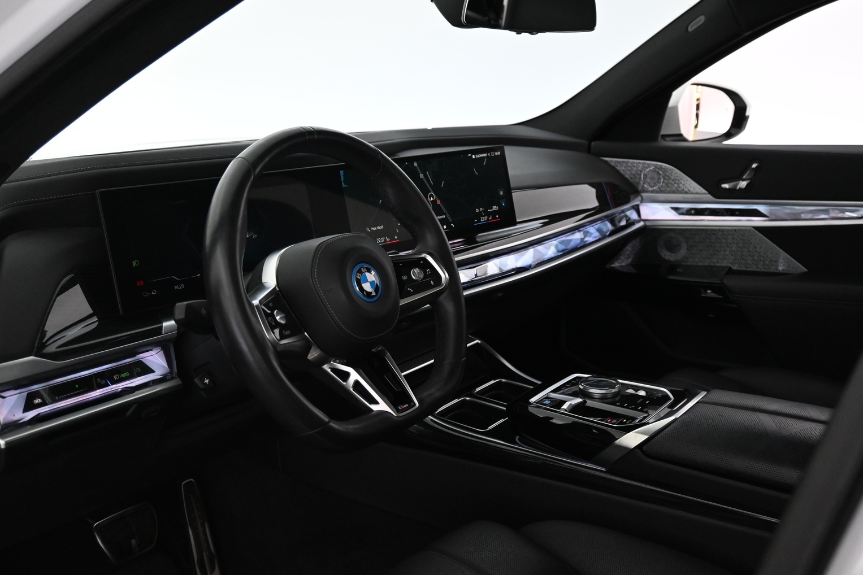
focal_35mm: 35
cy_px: 273
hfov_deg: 54.4
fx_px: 839
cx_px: 440
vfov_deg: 37.8
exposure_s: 1/40
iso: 2500
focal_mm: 22
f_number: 4
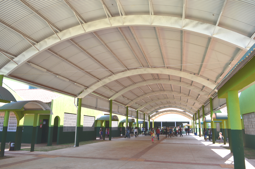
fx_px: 191
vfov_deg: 47.8
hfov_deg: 67.4
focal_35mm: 27
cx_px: 128
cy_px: 84
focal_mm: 18
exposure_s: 1/125
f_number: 5.6
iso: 100
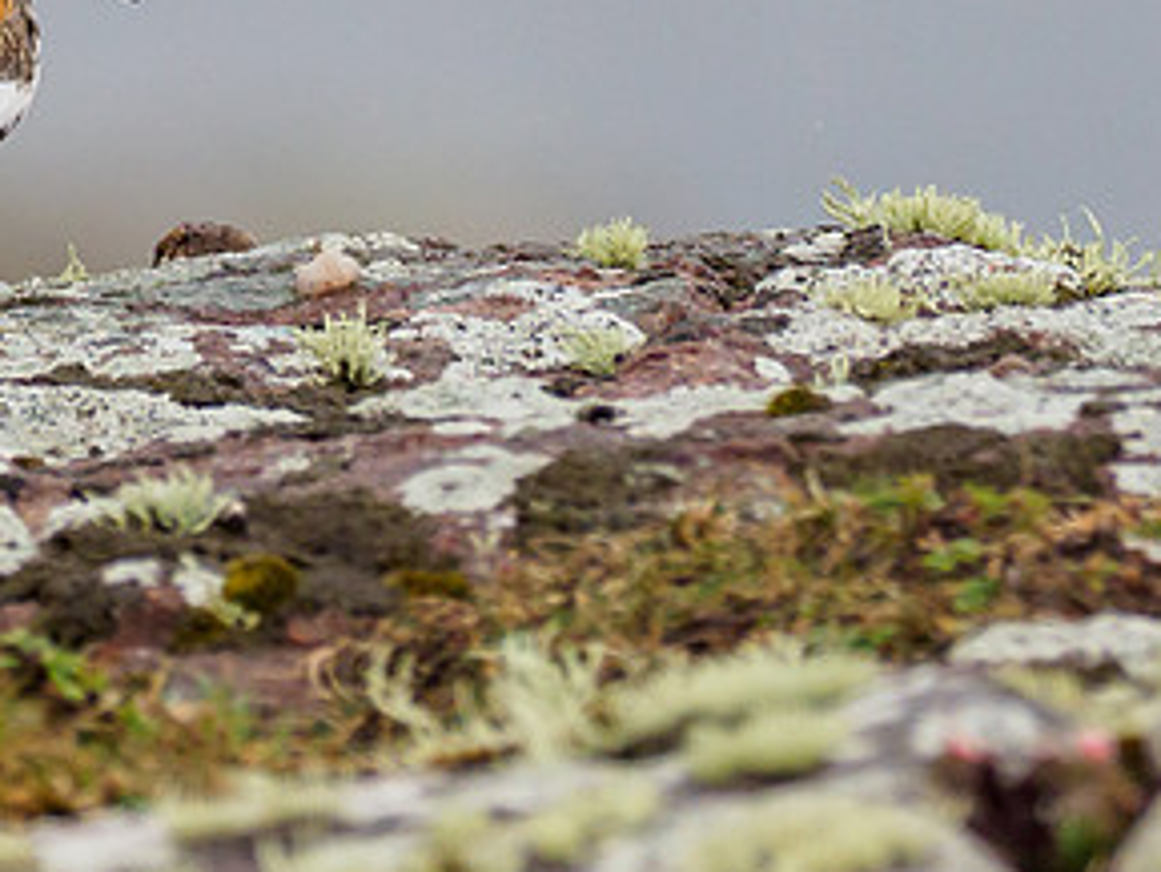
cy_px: 25
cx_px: -681
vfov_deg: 0.6
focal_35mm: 2340
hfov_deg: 0.8
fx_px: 78515
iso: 400
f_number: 4.5
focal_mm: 300
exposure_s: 1/1250
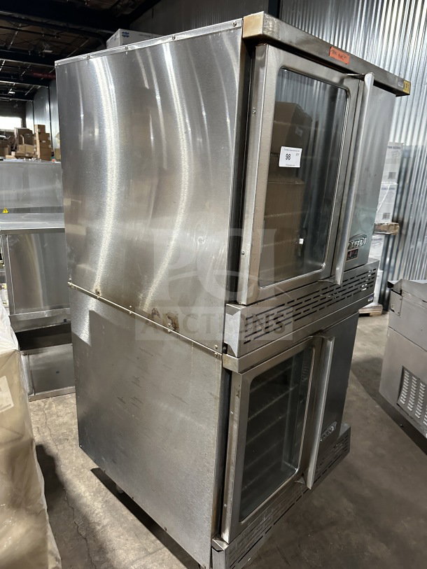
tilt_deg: -12.3
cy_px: 284
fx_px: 395
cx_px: 214
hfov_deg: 56.8
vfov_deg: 71.6
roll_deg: -5.5
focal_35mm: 24
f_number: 1.78
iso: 640
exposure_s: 1/60
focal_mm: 6.86
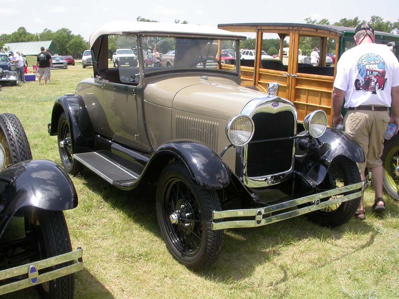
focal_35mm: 38
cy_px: 150
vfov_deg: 37.7
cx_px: 200
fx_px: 438
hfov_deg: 49.0
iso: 100
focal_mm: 7.85
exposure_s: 1/229
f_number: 6.7
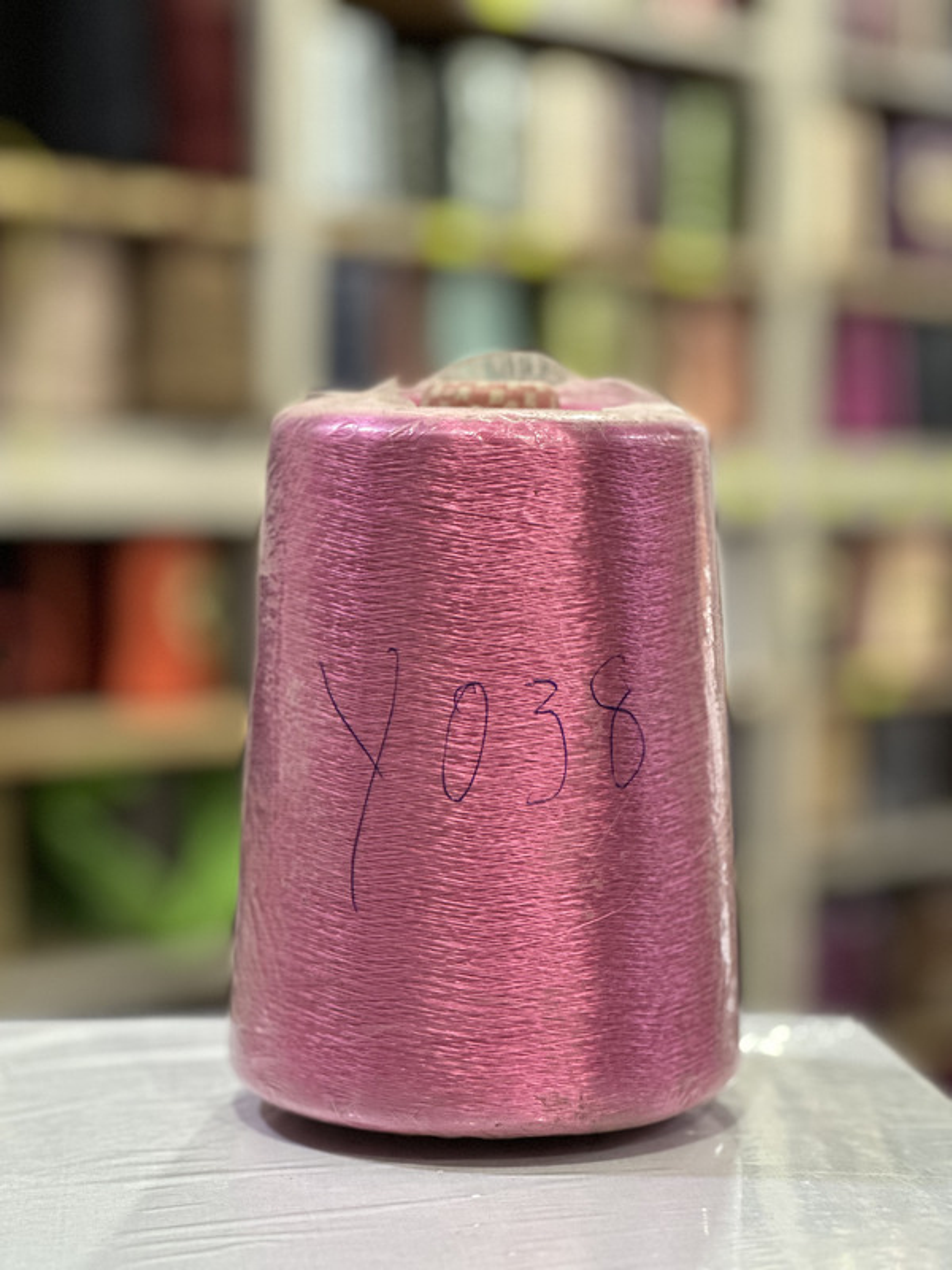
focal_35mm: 77
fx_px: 2824
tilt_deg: -2.4
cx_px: 476
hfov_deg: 19.1
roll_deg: -1.7
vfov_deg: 25.3
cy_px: 635
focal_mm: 9
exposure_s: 1/33
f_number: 2.8
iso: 200
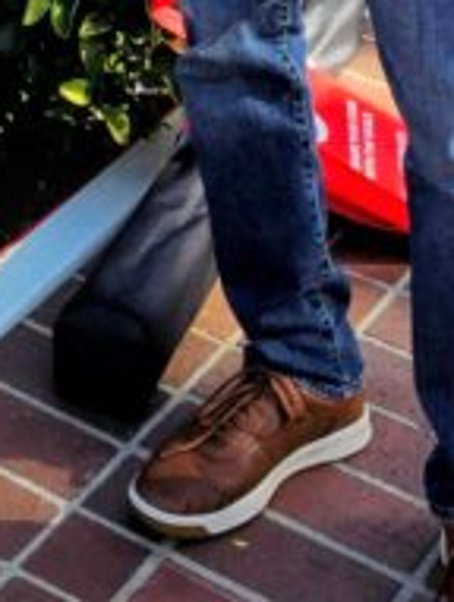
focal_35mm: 123
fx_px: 2144
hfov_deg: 11.8
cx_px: -91
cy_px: -857
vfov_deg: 12.4
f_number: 1.7
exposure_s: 1/241
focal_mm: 6.3
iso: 16
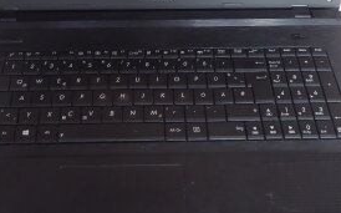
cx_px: 151
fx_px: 539
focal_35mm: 58
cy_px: 14
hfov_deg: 35.1
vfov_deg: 21.7
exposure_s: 1/15
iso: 400
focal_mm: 4.3
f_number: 3.3
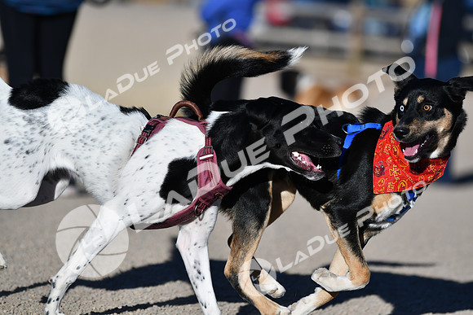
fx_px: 2957
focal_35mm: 225
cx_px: 236
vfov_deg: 6.1
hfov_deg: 9.1
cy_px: 158
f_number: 2.8
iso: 100
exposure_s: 1/4000
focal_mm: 150
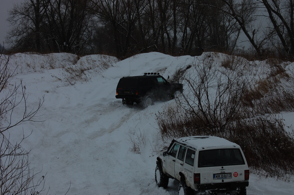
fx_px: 673
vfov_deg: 16.5
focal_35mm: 82
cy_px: 98
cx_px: 147
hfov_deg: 24.6
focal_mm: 55
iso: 200
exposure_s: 1/400
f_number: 10
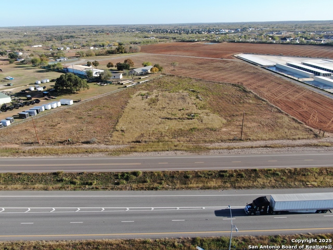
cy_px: 125
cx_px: 166
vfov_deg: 56.8
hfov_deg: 71.6
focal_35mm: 24
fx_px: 231
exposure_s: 1/800
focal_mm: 4.39
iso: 100
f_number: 2.8
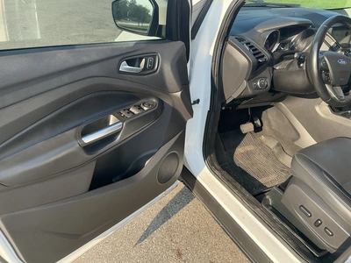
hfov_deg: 63.4
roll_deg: -3.6
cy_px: 132
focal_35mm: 28
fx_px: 284
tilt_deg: -30.8
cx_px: 176
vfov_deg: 49.7
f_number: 1.8
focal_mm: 3
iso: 25
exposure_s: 1/305
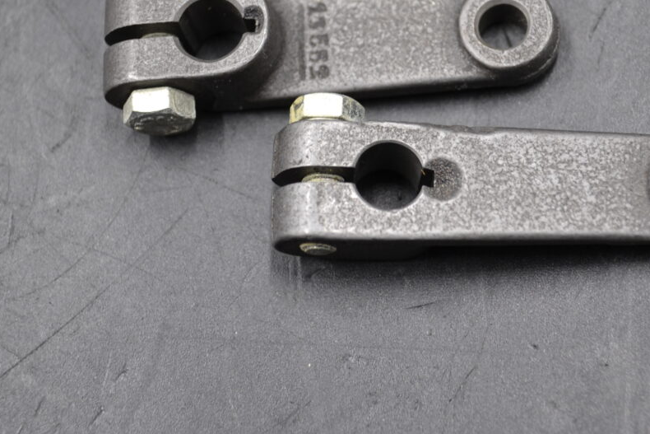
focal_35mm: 82
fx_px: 1481
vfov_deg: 16.6
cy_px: 138
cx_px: 396
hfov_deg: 24.7
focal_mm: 36
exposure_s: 1/50
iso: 400
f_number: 5
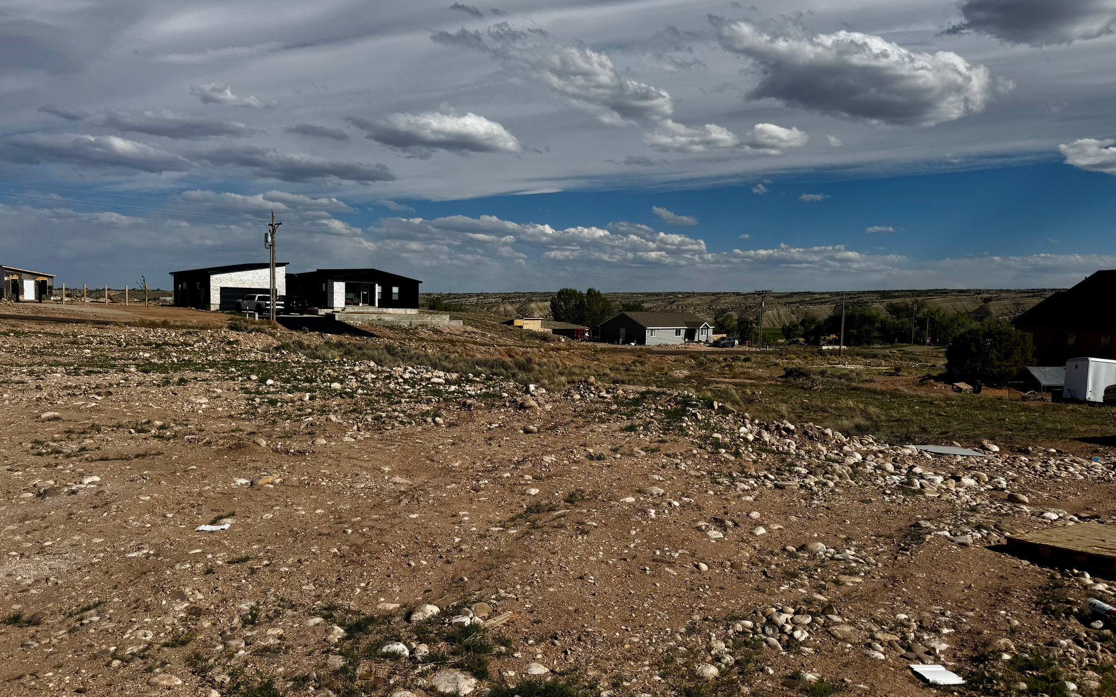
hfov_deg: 70.4
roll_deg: -0.5
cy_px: 361
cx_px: 556
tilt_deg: -4.1
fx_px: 791
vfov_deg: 47.6
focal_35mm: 26
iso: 80
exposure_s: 1/12346
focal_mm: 6.76
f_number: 1.78
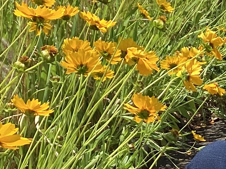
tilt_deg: -9.4
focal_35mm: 138
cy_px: 81
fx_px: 901
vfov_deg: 10.8
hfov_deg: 14.0
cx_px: 249
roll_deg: -4.0
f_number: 2.4
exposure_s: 1/886
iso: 25
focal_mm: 3.3
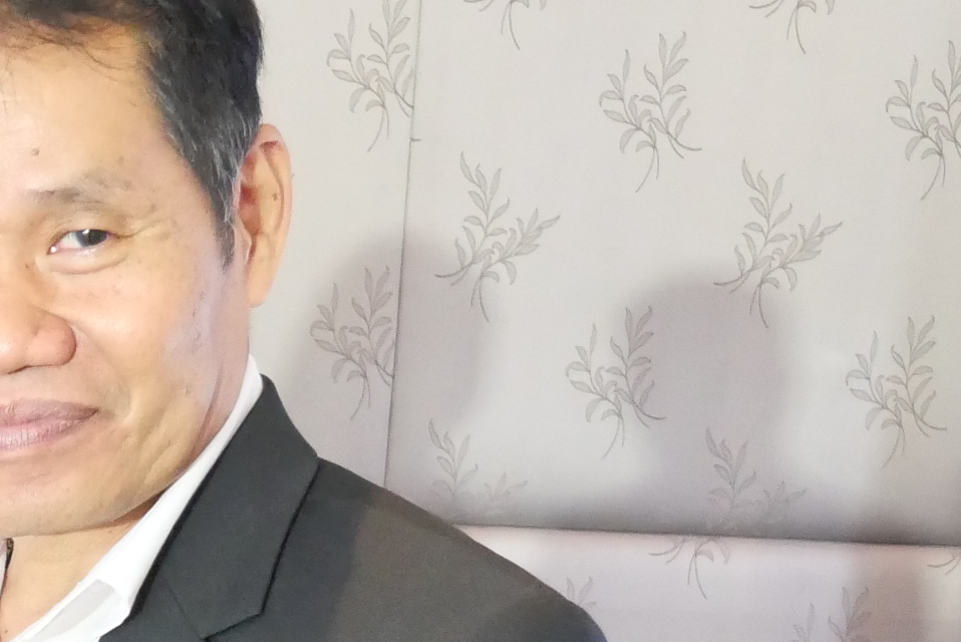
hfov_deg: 20.0
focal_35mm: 93
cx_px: -311
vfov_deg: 14.2
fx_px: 2484
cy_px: 782
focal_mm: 12
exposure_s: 1/30
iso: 3200
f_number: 3.5
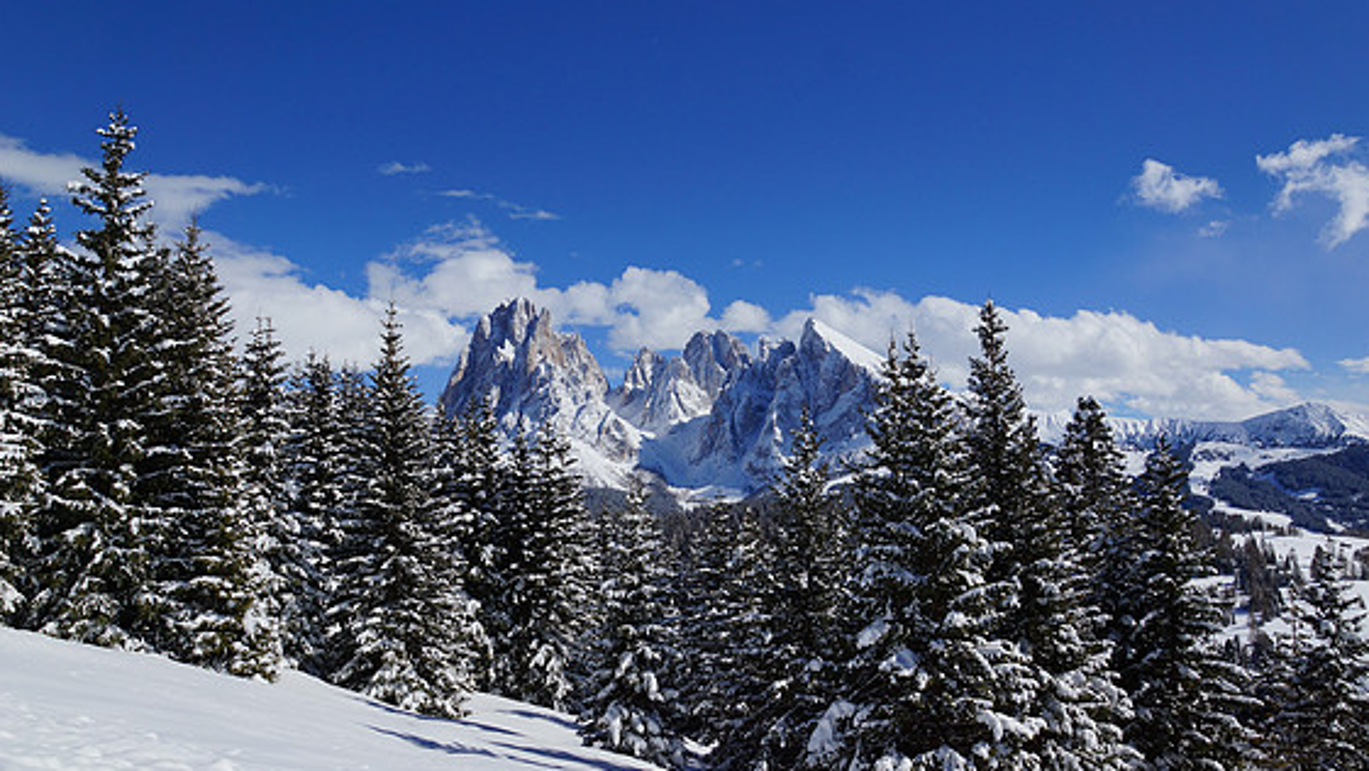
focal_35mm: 26
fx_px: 944
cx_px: 705
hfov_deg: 71.9
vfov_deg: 44.4
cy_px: 379
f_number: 8
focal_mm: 16
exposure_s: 1/1000
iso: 100
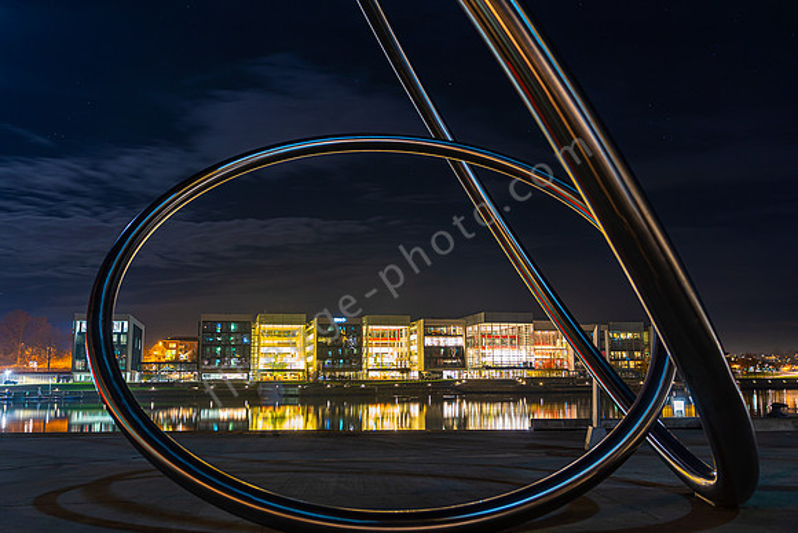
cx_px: 399
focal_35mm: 31
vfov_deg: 41.8
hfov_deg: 59.5
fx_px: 698
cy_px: 266
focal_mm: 30
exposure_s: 6
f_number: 2.8
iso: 100
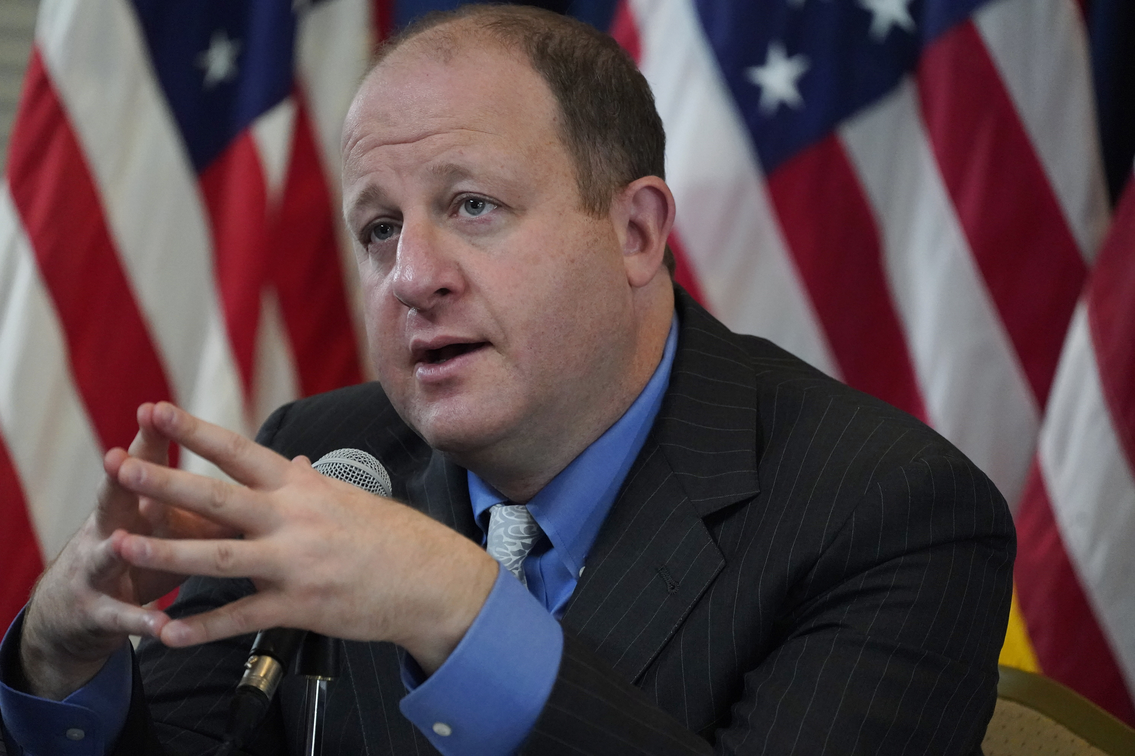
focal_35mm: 394
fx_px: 12421
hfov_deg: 5.2
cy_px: 378
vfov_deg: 3.5
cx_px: 568
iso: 10000
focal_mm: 394
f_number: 5.6
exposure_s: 1/400
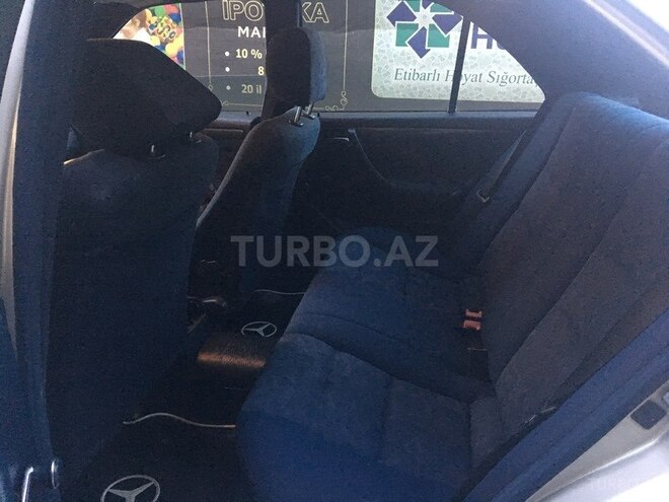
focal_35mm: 29
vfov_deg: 48.2
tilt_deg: -19.8
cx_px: 334
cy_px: 251
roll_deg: -0.3
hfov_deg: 61.7
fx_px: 560
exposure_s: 1/17
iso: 320
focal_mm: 4.15
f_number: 2.2
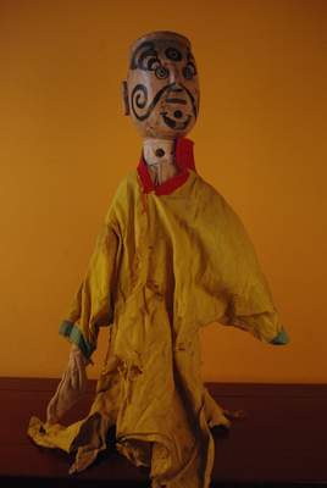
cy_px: 244
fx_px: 462
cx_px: 164
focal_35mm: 34
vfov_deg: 55.7
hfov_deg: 39.0
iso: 1600
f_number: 5.6
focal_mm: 23.13
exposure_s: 1/90
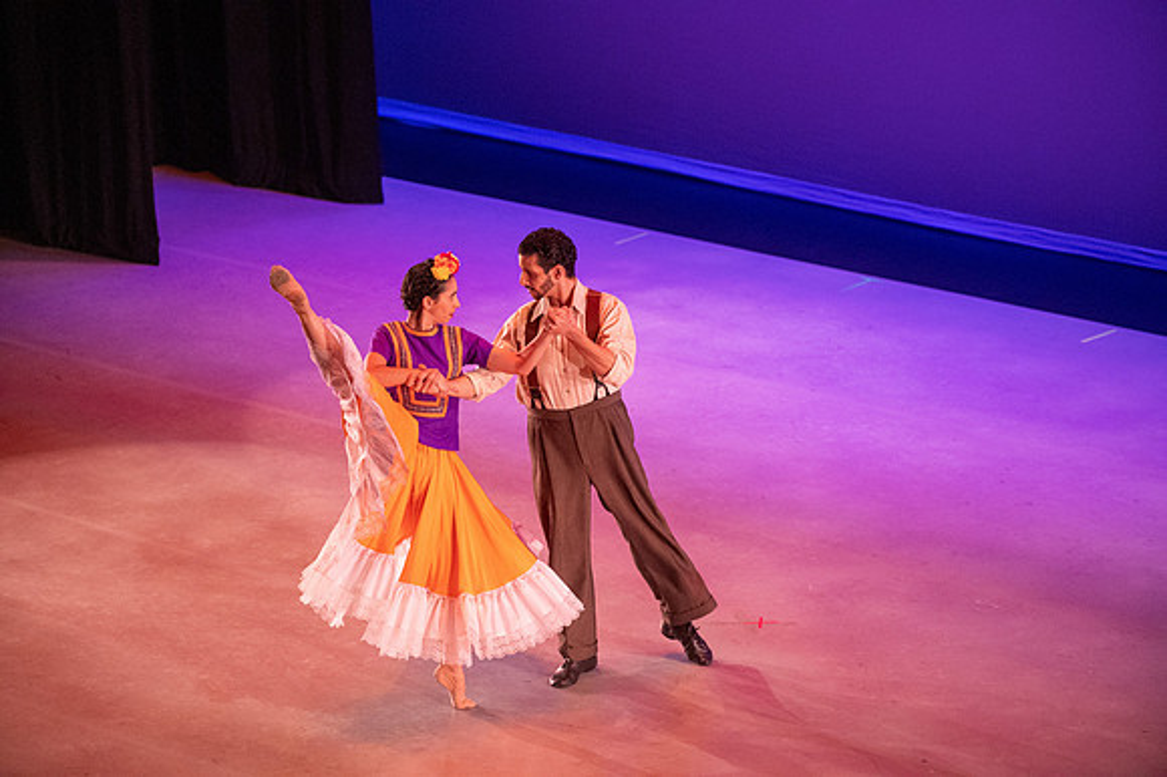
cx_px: 584
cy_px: 388
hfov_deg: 13.3
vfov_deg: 8.8
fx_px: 5022
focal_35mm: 155
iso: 6400
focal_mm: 155
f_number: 2.8
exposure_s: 1/500
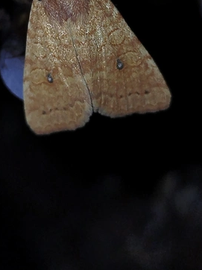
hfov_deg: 12.8
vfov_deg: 17.0
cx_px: 56
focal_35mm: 115
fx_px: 896
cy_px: 51
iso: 80
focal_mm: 5.31
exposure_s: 1/100
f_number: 1.7
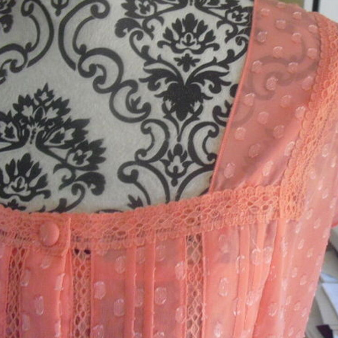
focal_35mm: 43
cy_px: 170
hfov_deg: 38.9
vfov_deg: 39.2
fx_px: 475
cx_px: 209
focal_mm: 6.3
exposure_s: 1/25
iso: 800
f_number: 3.1
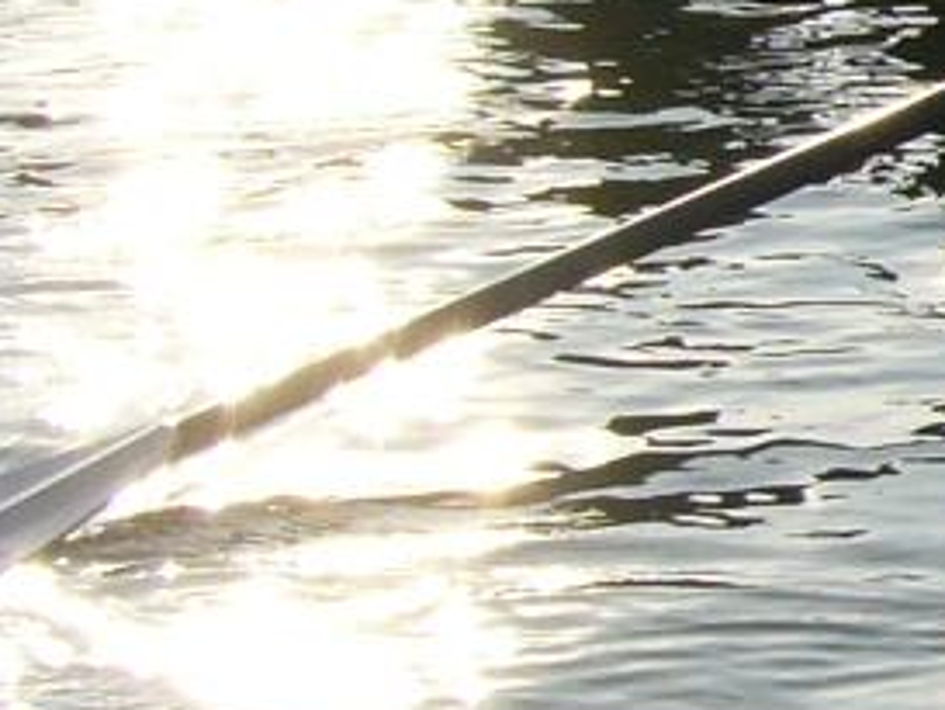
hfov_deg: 8.7
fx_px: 5599
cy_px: 62
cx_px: 2323
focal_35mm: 205
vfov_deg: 7.2
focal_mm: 5.8
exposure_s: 1/640
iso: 80
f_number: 5.6
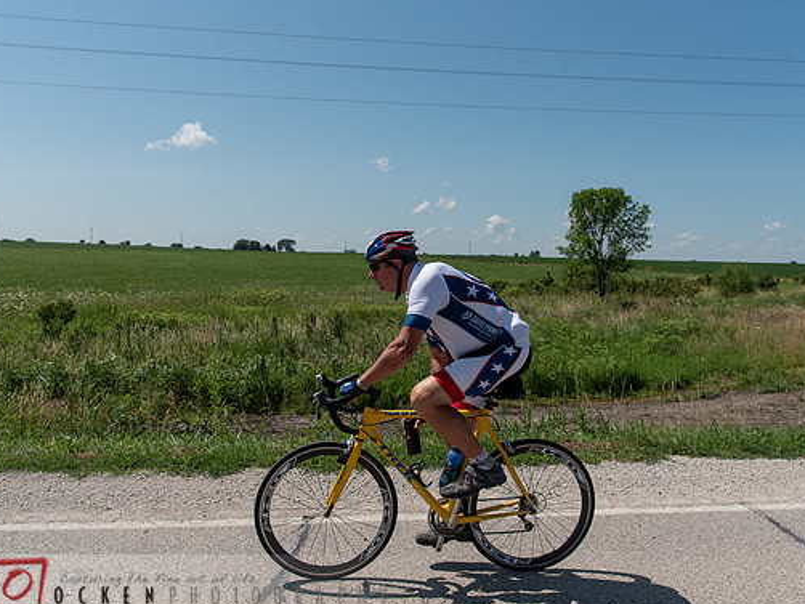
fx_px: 698
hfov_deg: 59.8
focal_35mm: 30
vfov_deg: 46.8
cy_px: 307
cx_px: 443
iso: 200
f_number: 7.1
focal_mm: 27
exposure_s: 1/2000
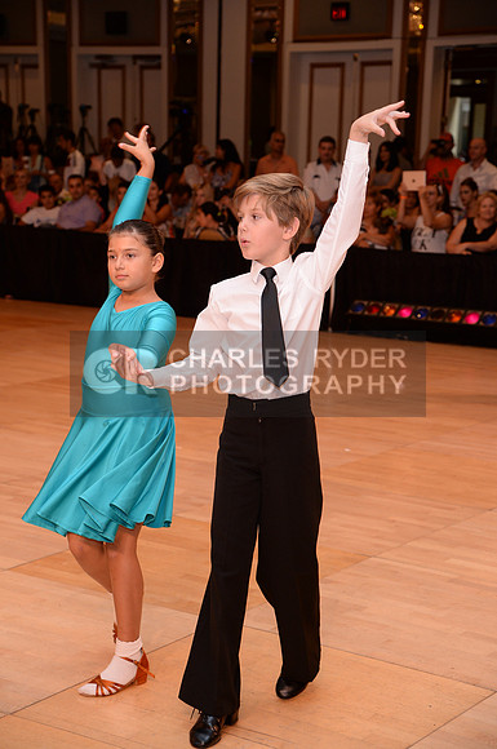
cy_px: 374
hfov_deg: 19.4
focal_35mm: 70
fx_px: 1454
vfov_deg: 28.9
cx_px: 248
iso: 1250
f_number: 5
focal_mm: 70
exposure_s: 1/200
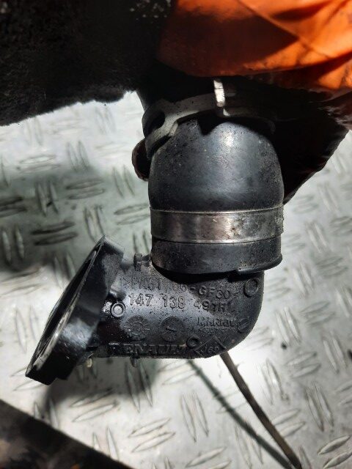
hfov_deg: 54.9
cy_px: 234
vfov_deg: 69.4
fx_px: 339
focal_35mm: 25
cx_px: 176
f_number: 2
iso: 100
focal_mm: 4.6
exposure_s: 1/60
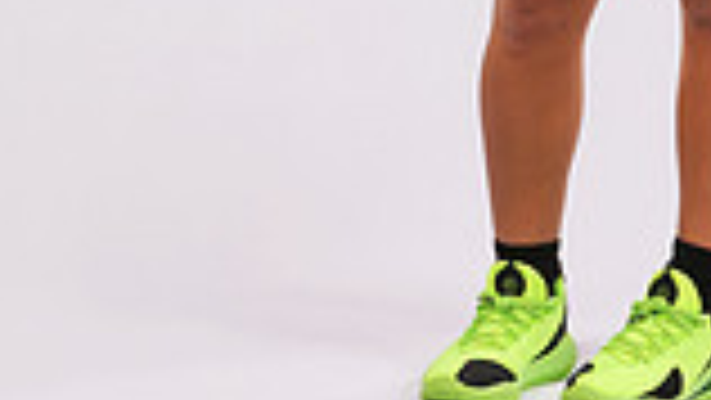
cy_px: -526
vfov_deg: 5.6
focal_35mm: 209
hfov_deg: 10.3
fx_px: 3942
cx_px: 594
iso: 125
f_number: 8
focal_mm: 70
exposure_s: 1/200
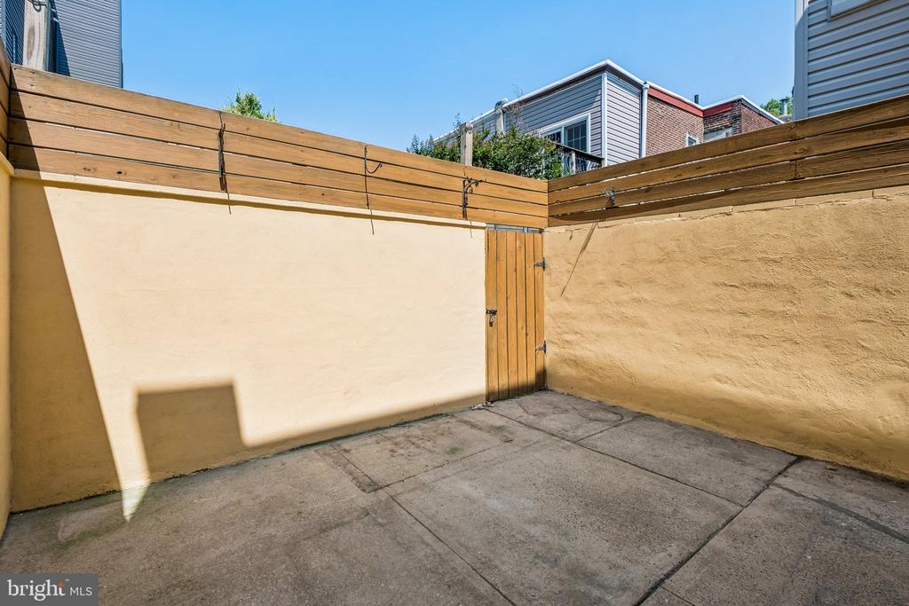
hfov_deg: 100.4
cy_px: 303
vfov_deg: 77.3
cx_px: 454
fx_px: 379
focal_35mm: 15
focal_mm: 10
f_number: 8
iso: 250
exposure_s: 1/500
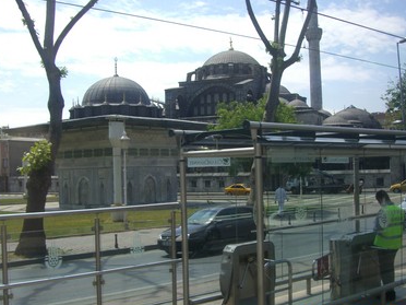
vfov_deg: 31.5
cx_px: 214
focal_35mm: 46
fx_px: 540
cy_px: 167
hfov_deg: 41.2
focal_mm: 7.9
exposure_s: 1/500
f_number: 2.8
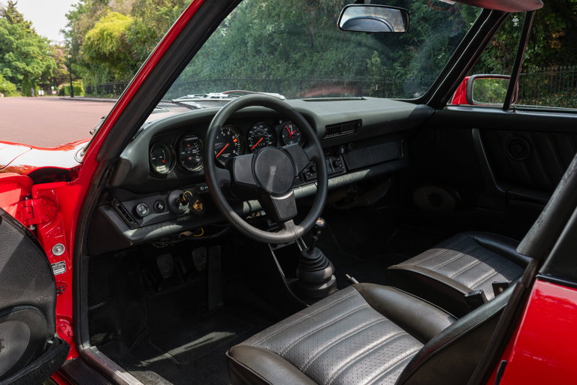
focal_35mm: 35
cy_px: 192
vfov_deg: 37.9
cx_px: 288
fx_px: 561
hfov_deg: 54.4
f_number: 14
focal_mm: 35
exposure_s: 1/3
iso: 100
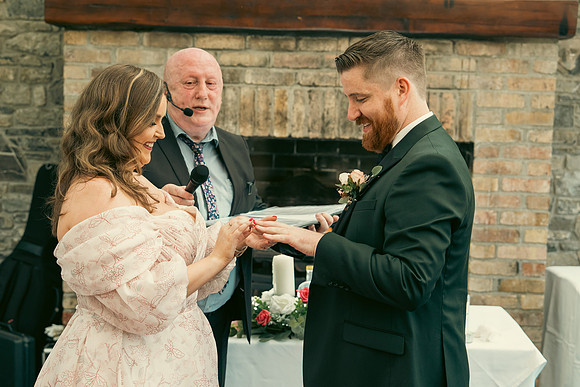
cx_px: 290
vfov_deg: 18.9
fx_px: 1160
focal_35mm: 72
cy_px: 194
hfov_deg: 28.1
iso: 400
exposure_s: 1/200
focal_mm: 48
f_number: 3.5
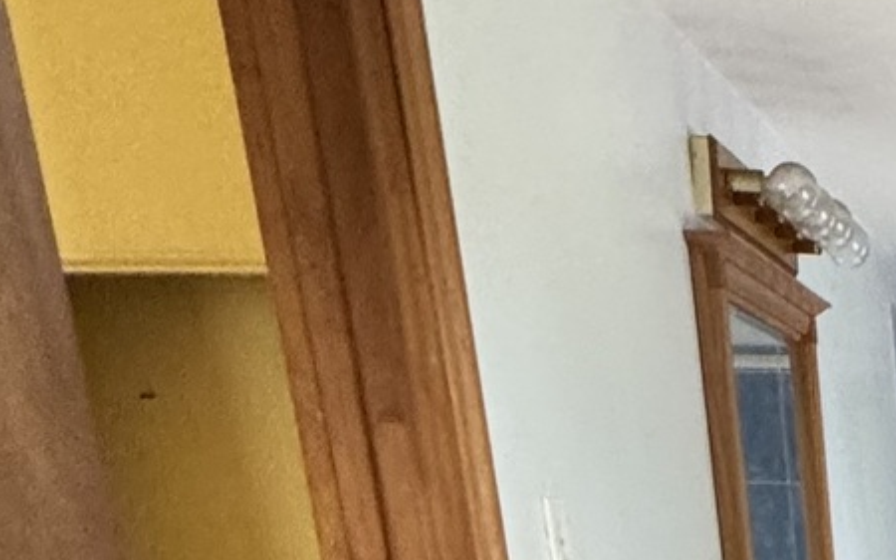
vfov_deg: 13.7
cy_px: 1230
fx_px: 1855
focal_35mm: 76
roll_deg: +0.5
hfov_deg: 22.2
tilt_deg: -20.1
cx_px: 1360
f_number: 2.2
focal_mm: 2.22
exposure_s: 1/60
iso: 500
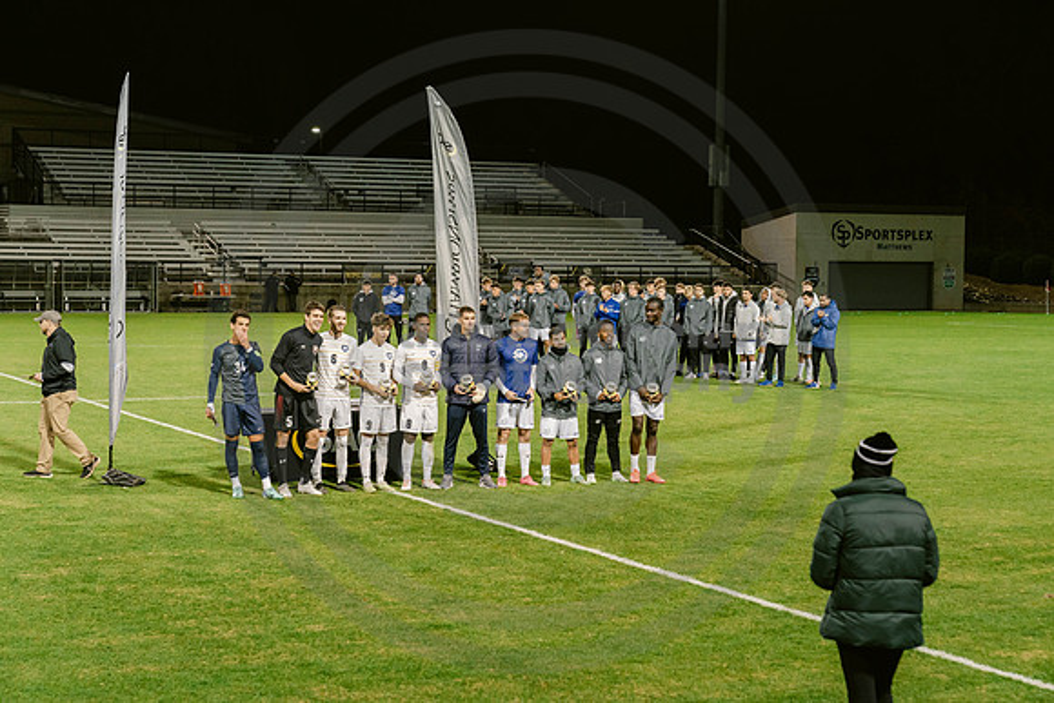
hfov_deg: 28.8
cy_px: 352
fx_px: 2050
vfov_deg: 19.5
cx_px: 527
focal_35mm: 70
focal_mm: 70
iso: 2000
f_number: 4.5
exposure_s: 1/200
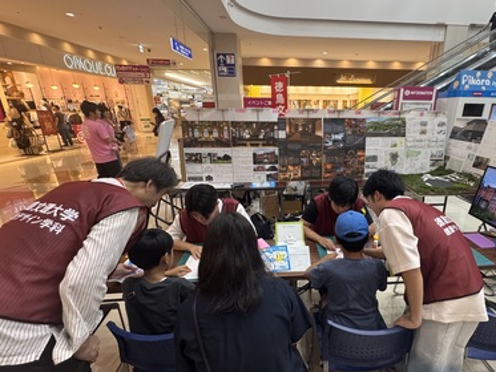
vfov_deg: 71.6
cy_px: 193
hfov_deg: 86.3
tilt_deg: -18.2
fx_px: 258
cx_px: 305
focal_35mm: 18
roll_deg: +0.3
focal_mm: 2.22
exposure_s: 1/120
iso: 320
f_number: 2.2
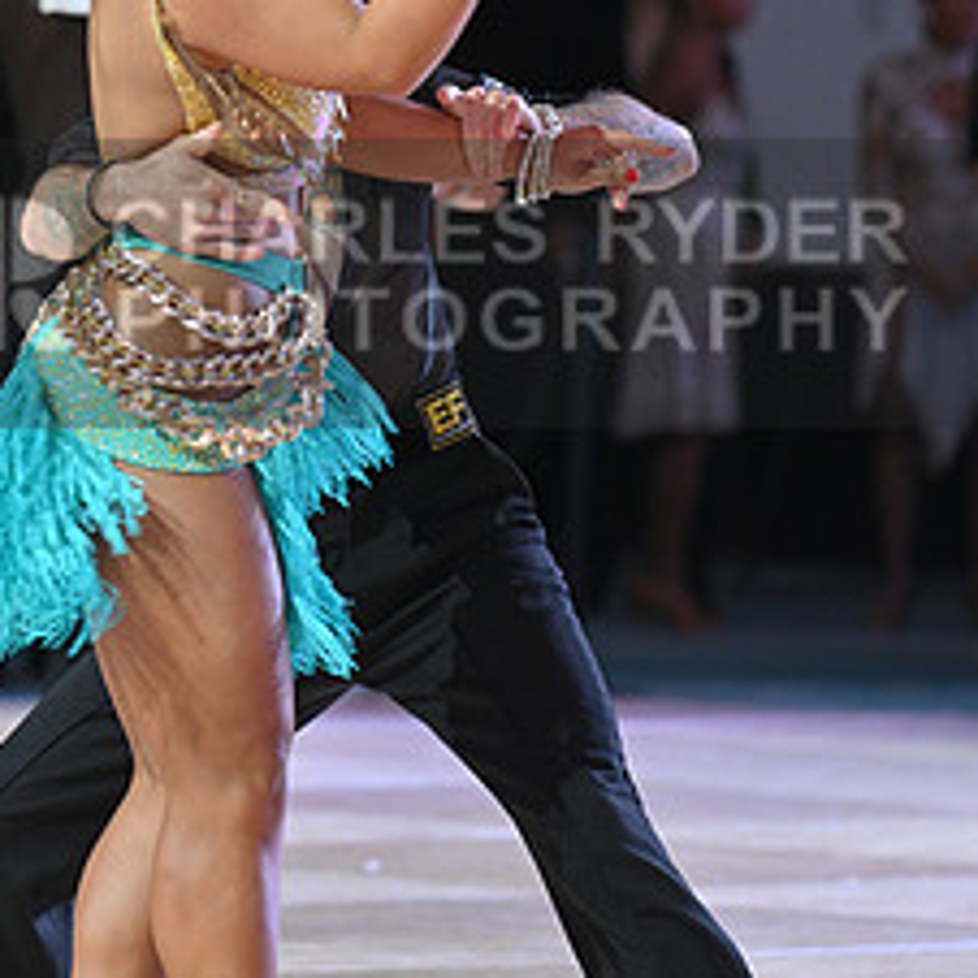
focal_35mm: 382
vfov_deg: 4.6
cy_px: 286
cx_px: 379
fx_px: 12210
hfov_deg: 4.6
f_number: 4
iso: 1600
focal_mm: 175
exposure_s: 1/250
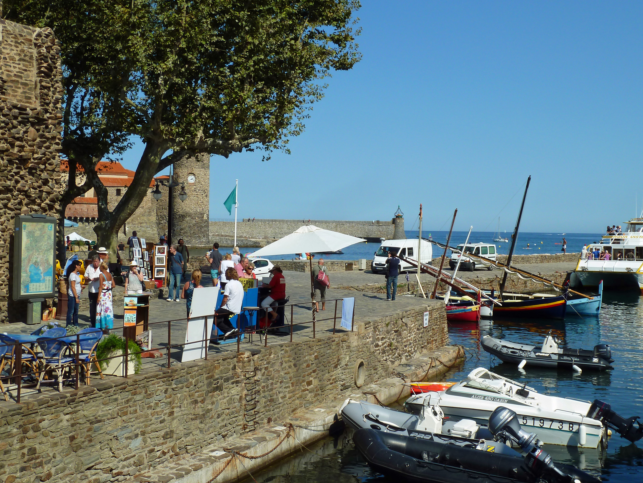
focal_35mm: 48
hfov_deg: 39.6
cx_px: 338
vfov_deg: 30.3
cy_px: 253
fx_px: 892
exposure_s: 1/500
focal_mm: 7.3
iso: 80
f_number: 5.6
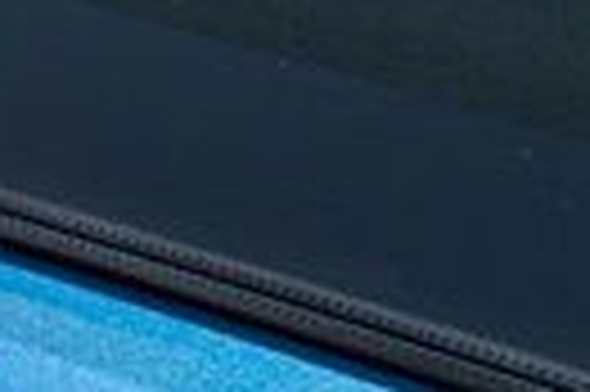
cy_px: 710
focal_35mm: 204
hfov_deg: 8.4
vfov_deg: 6.6
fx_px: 3339
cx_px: -1198
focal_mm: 26
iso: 1600
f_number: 5
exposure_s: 1/30
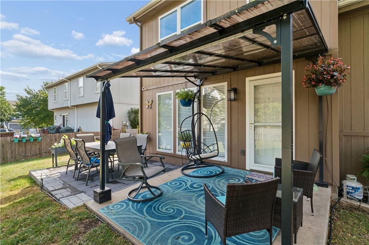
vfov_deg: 68.5
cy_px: 122
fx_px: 180
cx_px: 184
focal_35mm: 18
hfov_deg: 91.3
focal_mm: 17.6
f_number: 22
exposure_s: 1/5
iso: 100
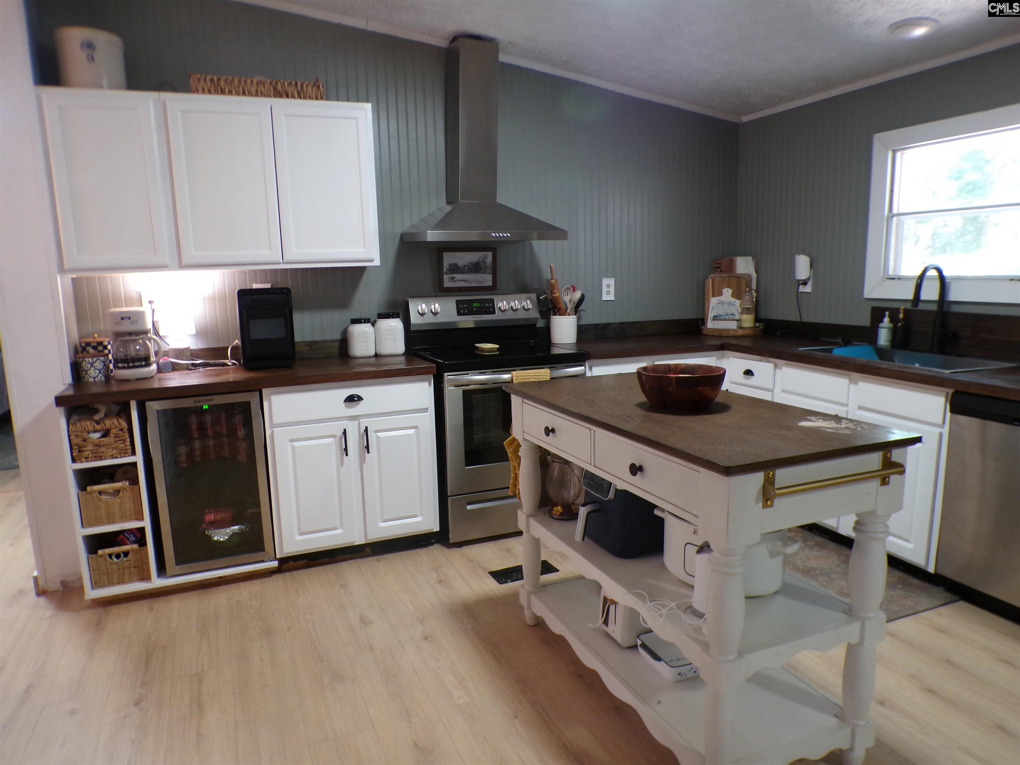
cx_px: 510
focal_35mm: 24
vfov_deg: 56.8
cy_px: 382
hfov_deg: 71.6
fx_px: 707
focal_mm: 4.3
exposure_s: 1/17
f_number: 3
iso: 239
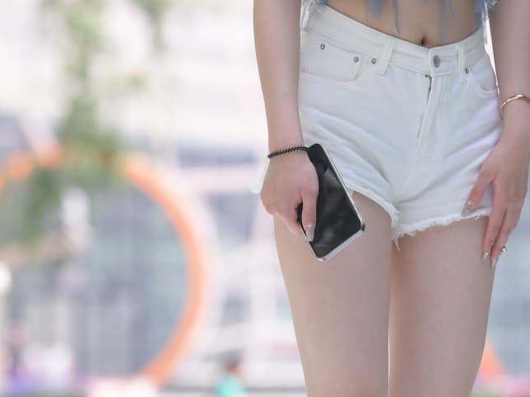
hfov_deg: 5.1
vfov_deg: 3.8
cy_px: 96
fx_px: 5984
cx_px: 428
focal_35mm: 391
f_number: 4
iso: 400
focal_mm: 145
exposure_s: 1/800
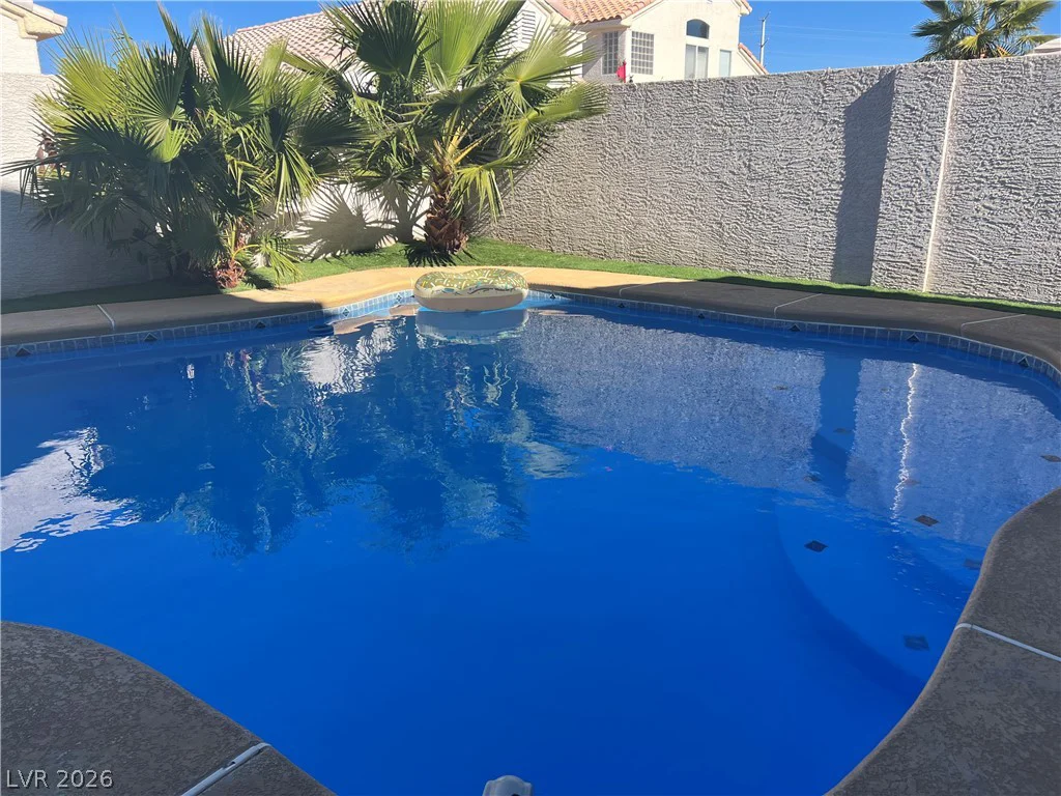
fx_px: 797
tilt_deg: -16.9
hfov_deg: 67.3
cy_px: 398
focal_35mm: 26
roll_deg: +0.5
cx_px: 530
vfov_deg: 53.1
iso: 50
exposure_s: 1/2353
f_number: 1.5
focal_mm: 5.7
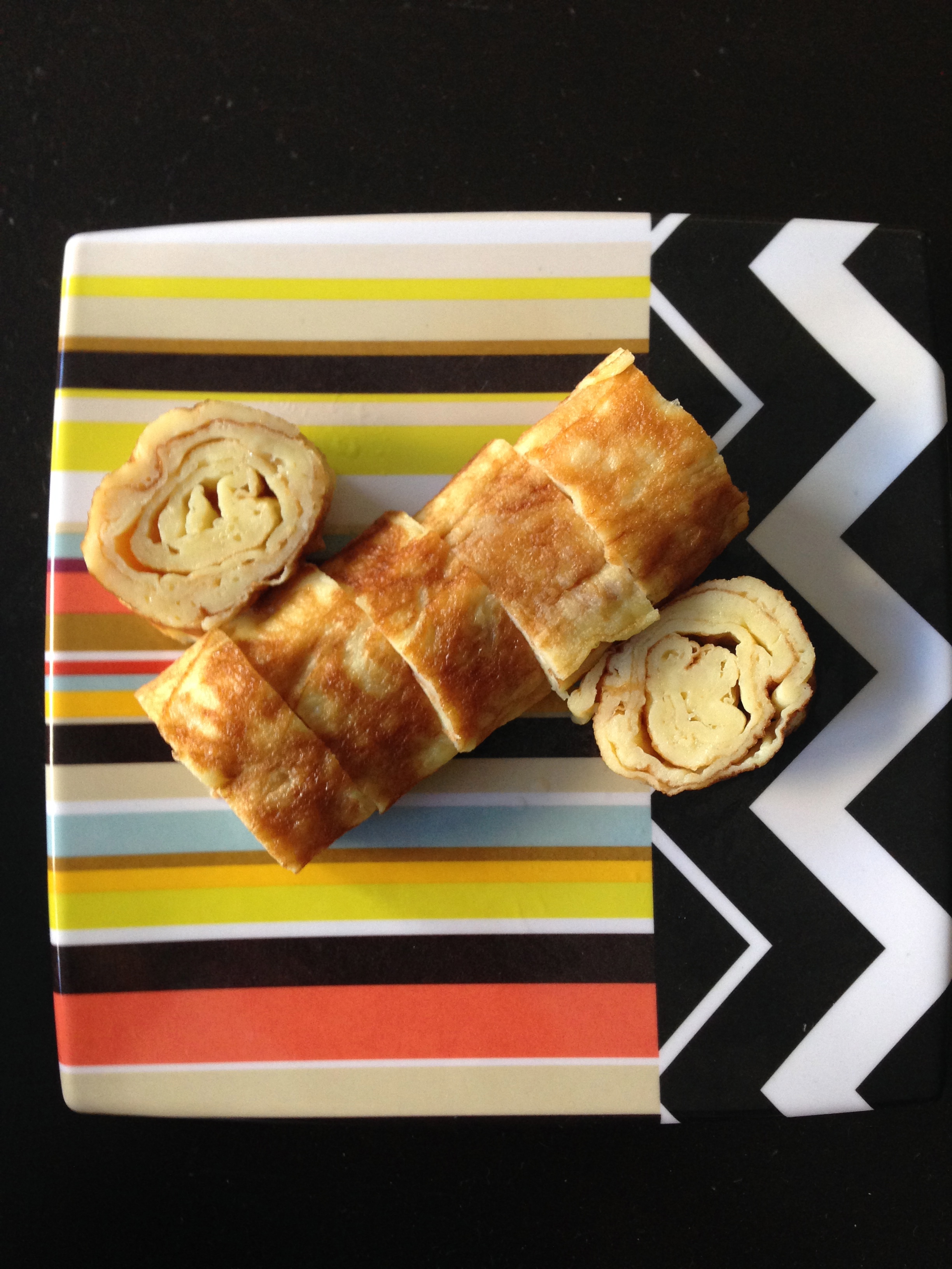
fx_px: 1210
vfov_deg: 55.4
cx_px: 476
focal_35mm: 33
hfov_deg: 42.9
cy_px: 634
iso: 160
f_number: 2.4
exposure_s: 1/20
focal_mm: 4.12
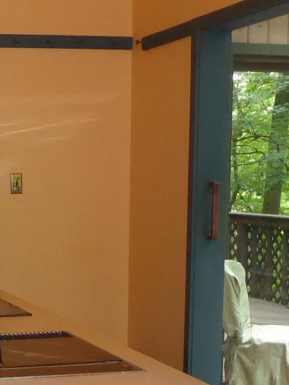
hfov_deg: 17.3
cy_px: 303
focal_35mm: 80
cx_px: -93
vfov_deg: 24.1
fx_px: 891
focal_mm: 4.3
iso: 800
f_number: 3.3
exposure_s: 1/60
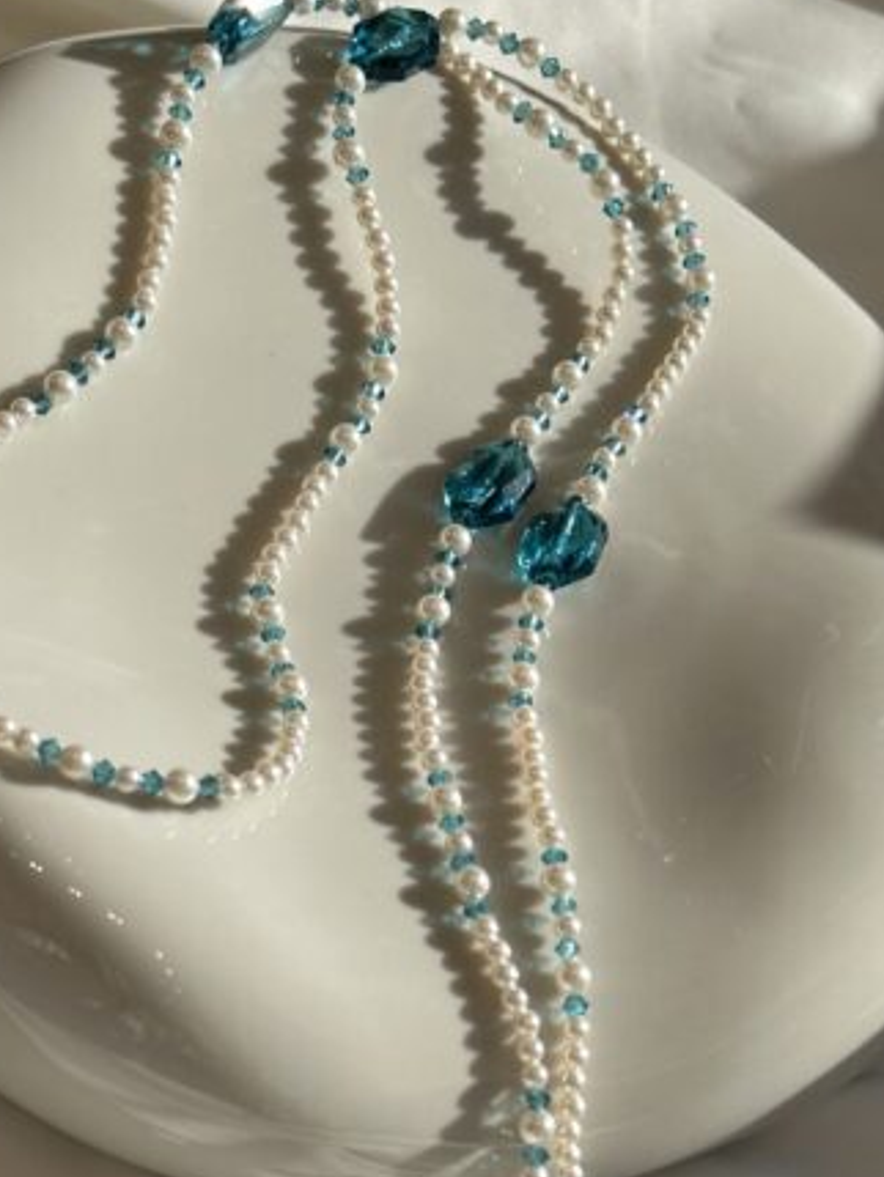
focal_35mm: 87
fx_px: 2961
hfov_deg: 17.0
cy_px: 897
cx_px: 368
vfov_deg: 22.3
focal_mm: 6.86
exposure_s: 1/5882
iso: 64
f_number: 1.78
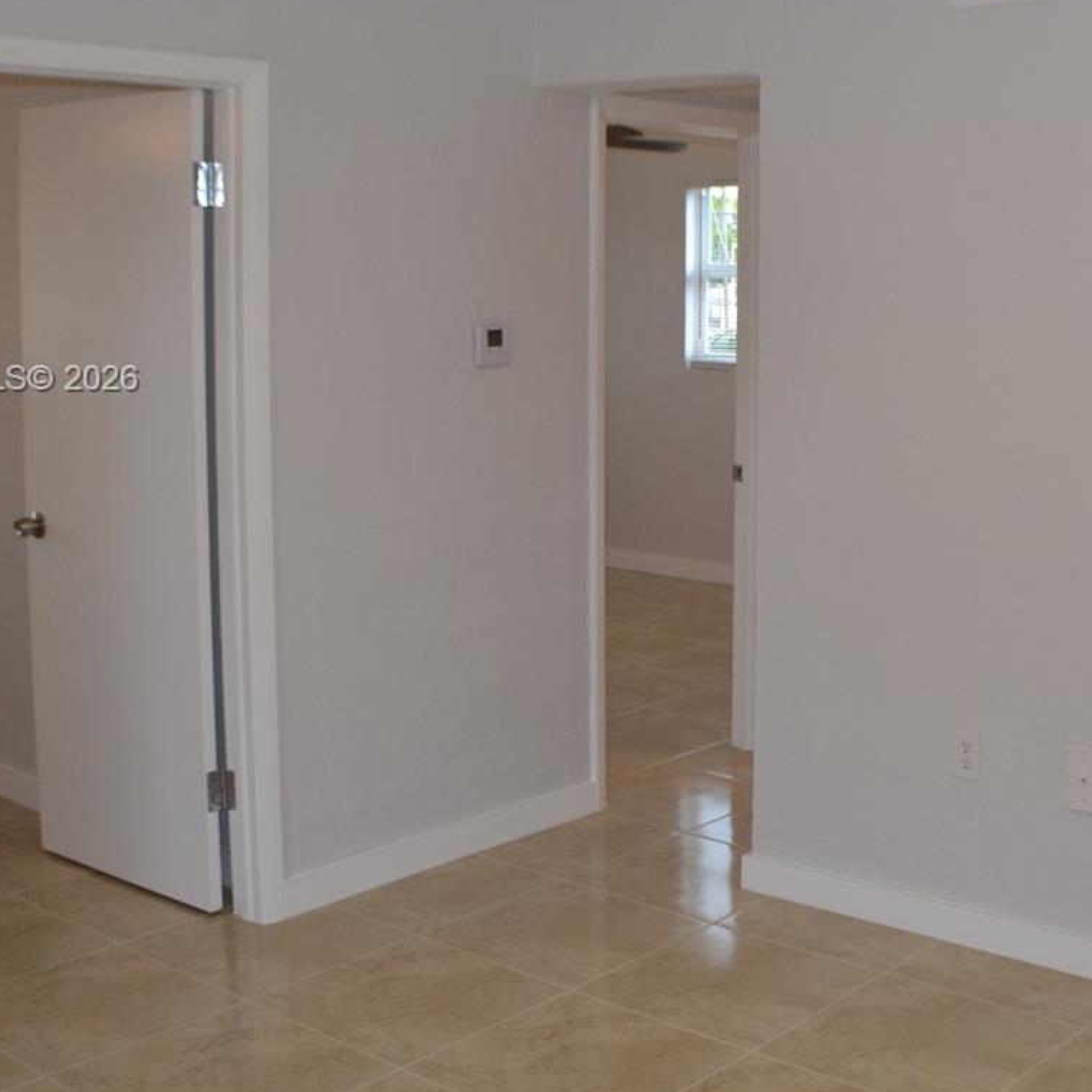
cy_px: 381
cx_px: 841
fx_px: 2106
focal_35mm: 59
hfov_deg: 28.6
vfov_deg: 28.9
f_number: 4
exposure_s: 1/60
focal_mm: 22
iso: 450
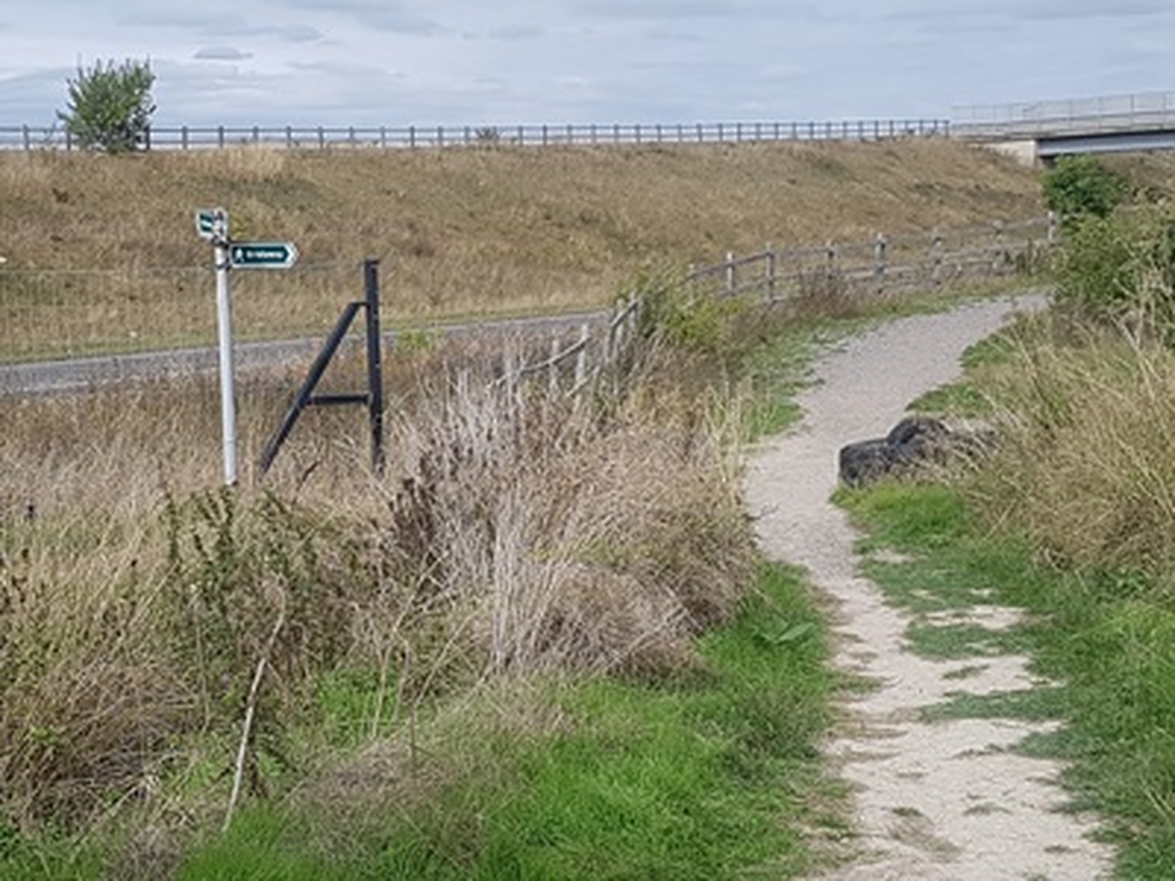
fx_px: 883
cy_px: 440
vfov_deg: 53.1
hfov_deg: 67.3
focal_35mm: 26
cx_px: 588
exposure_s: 1/2744
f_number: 1.7
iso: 50
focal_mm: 4.2
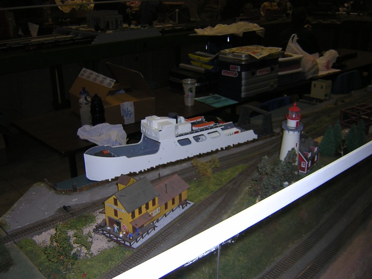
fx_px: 387
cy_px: 140
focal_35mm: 36
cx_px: 186
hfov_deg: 51.4
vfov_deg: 39.7
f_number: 2.6
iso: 100
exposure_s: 1/60.1
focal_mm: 4.7
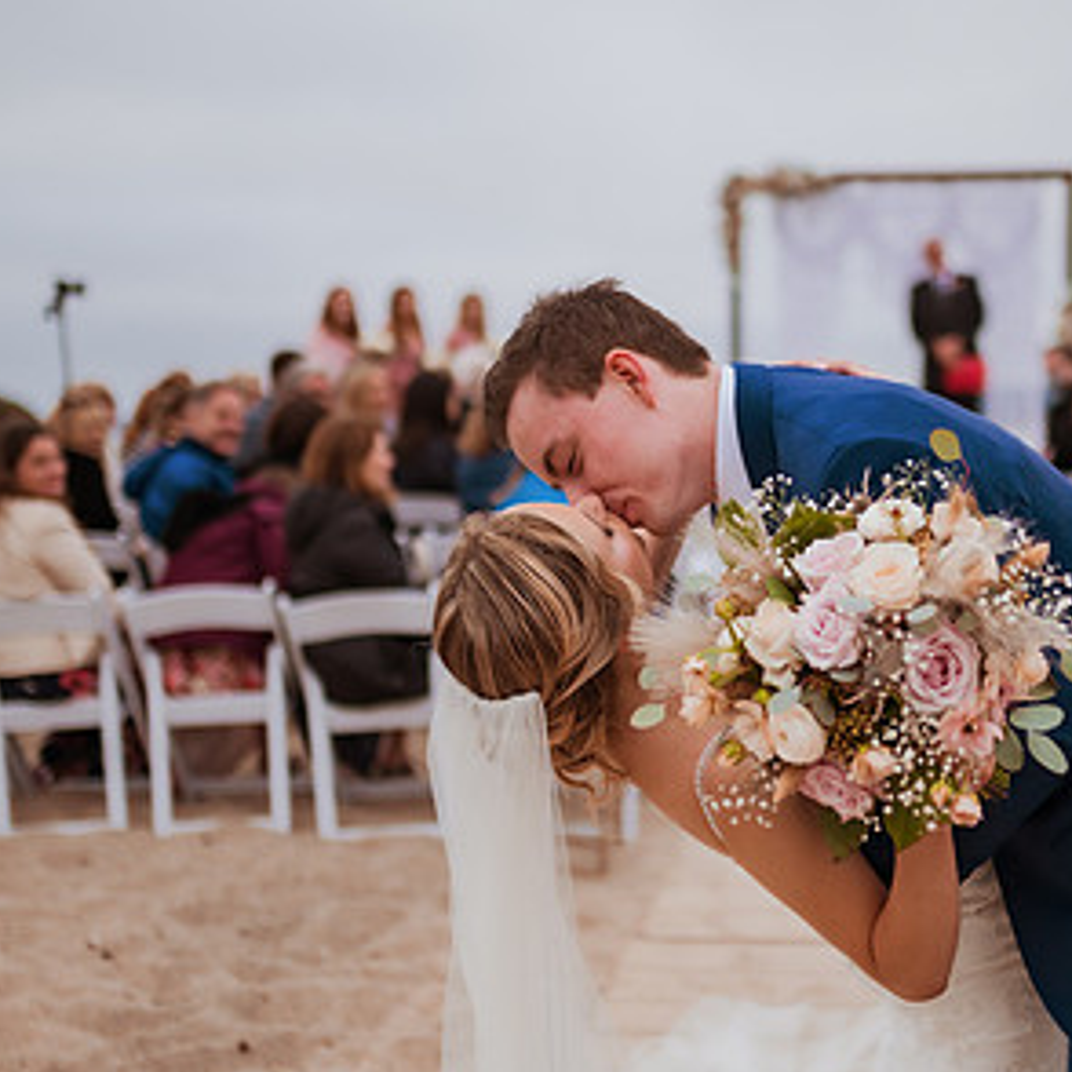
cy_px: 569
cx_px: 766
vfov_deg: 29.1
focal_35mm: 59
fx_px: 2067
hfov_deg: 28.8
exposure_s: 1/4000
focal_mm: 35
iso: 500
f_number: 1.6
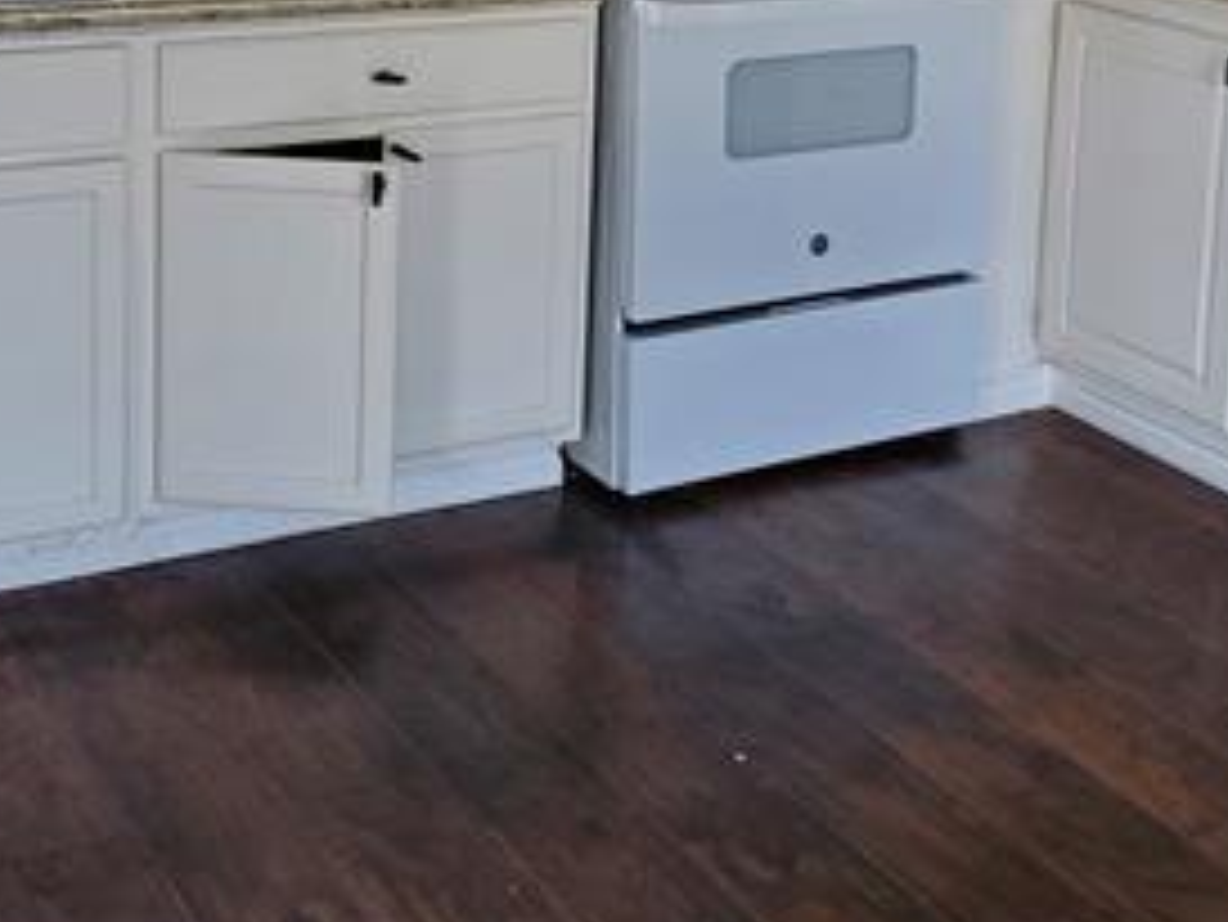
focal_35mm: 61
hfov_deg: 31.7
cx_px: 648
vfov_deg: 23.2
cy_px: 45
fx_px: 2165
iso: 160
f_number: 2.4
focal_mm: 4.3
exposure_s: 1/100
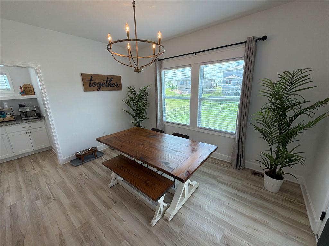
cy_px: 123
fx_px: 133
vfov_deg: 85.7
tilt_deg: -15.1
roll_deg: +2.0
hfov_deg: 102.1
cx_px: 164
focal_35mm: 14
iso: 64
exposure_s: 1/120
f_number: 2.2
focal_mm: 2.22
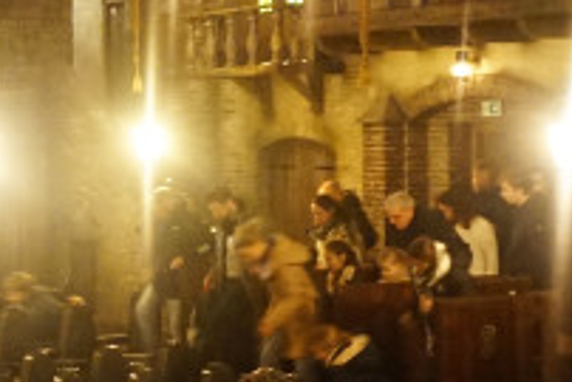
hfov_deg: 19.7
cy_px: 163
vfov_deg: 14.4
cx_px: -173
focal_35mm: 95
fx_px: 1510
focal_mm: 16
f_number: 3.5
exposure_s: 1/8
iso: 3200
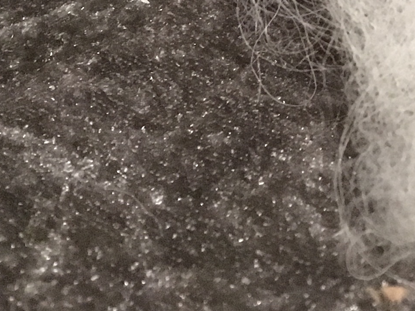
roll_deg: +1.8
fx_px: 1463
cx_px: 571
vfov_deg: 11.1
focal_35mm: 122
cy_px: -301
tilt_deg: -14.7
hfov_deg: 15.2
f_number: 2.2
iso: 320
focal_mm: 4.15
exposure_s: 1/17
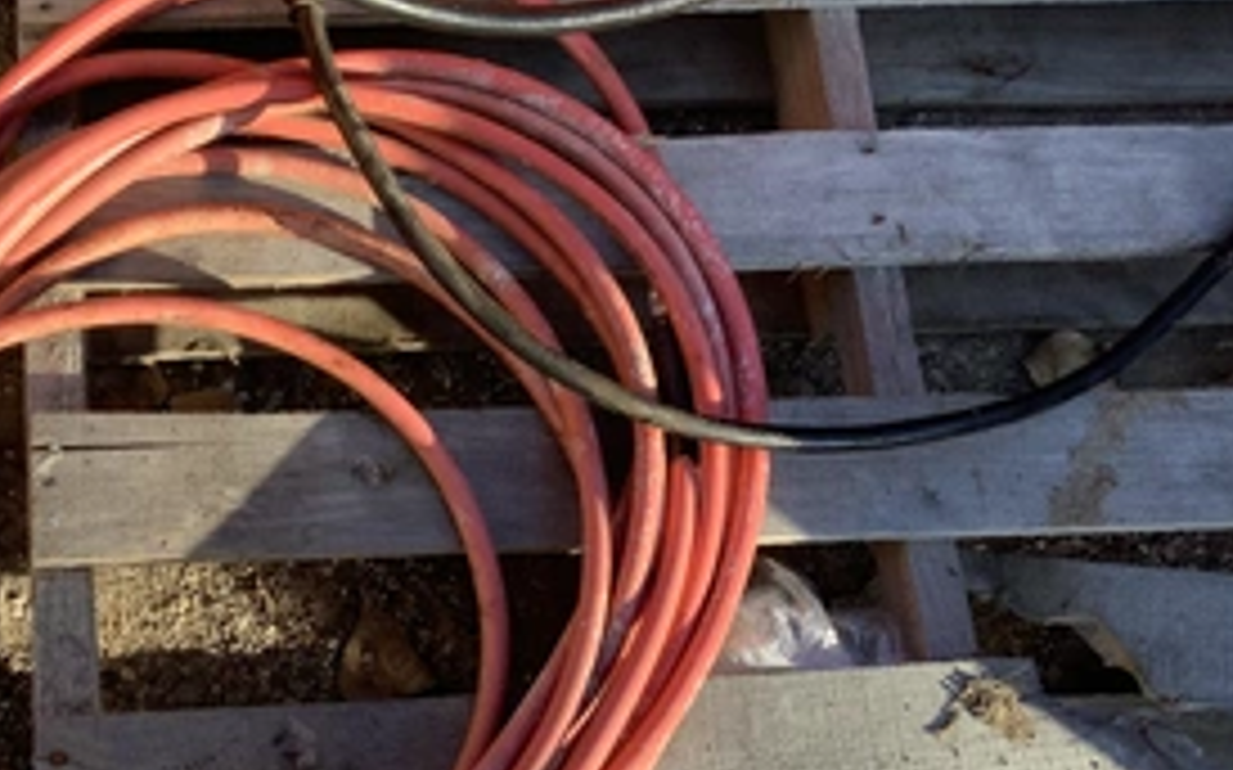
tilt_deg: -73.8
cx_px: 360
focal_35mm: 48
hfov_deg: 41.0
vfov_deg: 26.7
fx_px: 1612
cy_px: 518
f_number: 2.4
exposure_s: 1/382
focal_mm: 3.3
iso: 25
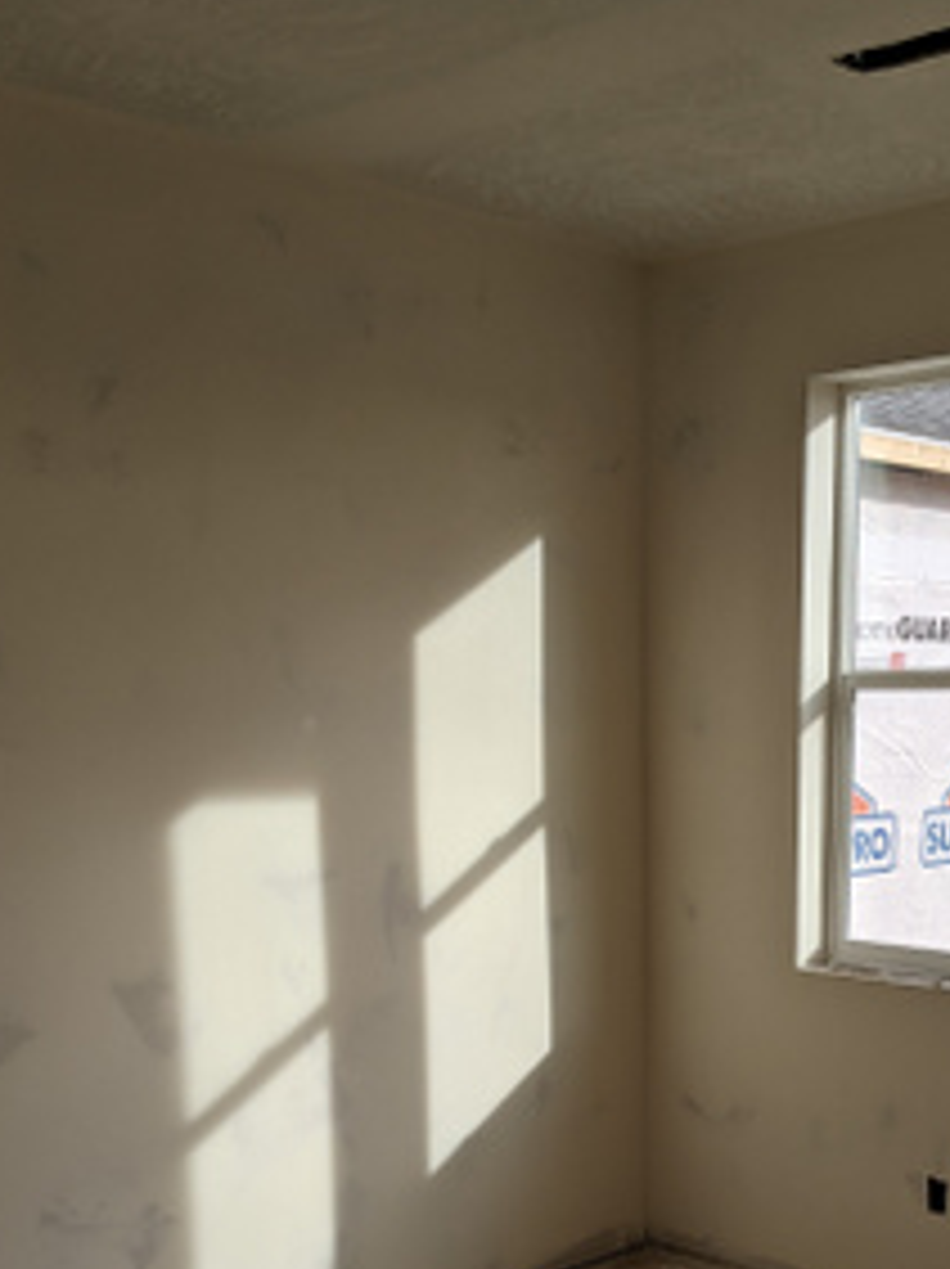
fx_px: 1686
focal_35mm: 46
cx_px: 707
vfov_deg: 39.9
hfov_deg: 31.0
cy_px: 976
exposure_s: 1/1020
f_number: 1.8
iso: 43
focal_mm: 4.44
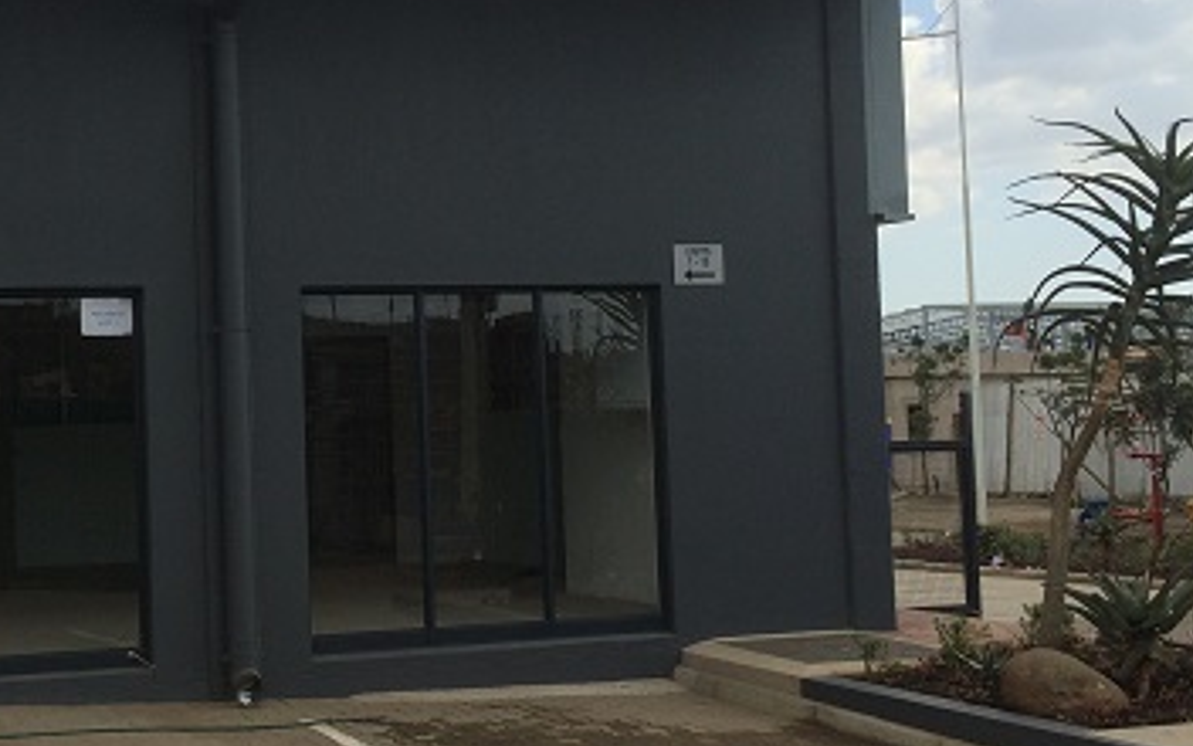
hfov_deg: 34.7
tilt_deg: +3.1
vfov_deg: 22.7
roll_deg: +2.3
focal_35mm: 57
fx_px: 1853
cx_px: 263
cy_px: 322
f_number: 2.2
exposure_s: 1/1709
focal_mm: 4.15
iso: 32
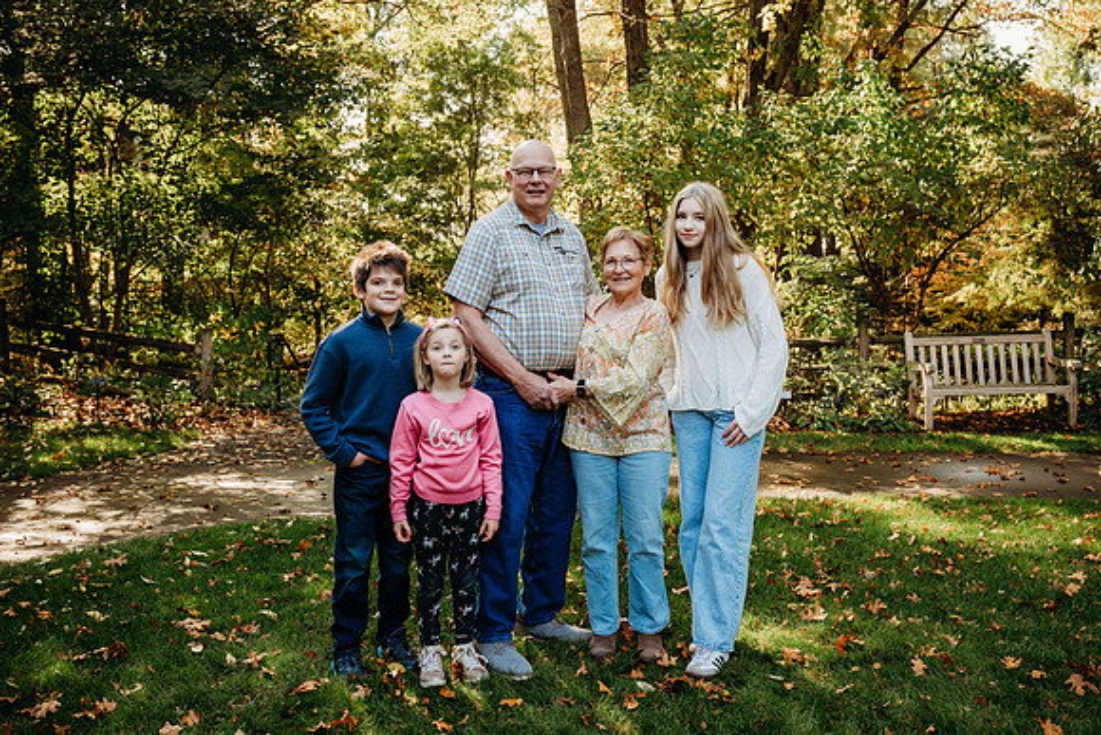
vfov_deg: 37.8
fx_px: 1074
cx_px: 571
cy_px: 354
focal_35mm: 35
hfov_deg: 54.3
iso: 400
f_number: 5
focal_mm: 33.5
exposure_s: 1/250
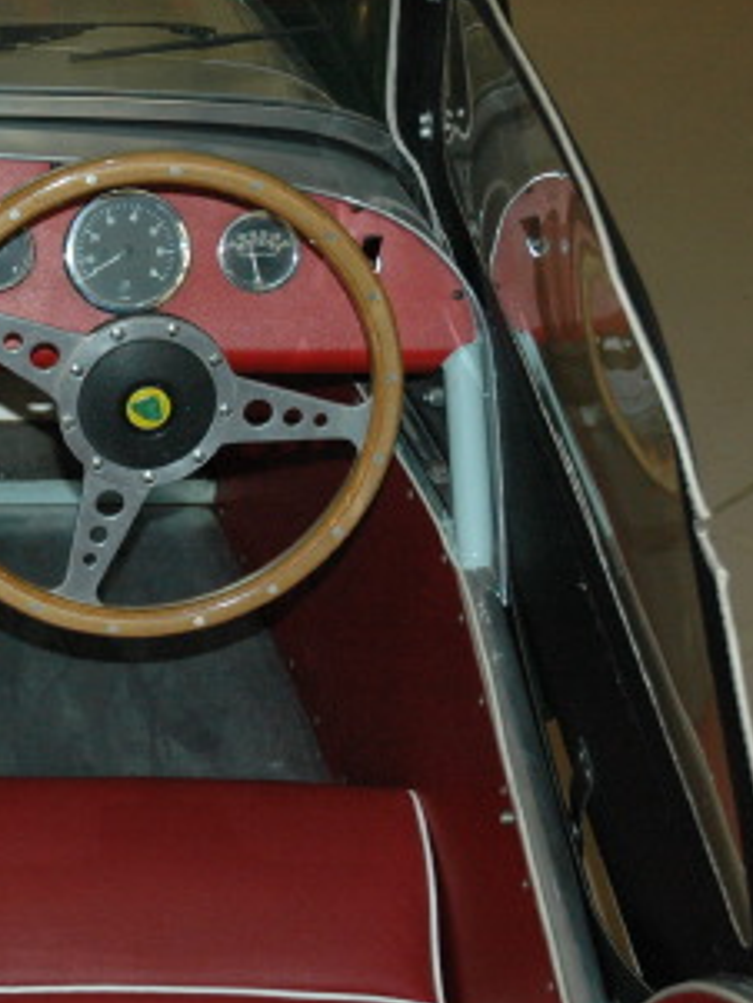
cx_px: -217
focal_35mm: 95
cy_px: 475
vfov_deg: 20.6
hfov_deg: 14.9
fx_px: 2754
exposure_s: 1/60
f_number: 4
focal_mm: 31
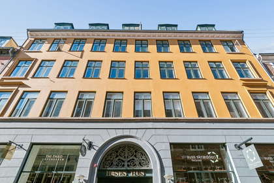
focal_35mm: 18
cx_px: 137
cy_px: 92
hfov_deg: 90.0
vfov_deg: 67.4
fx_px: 137
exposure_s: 1/320
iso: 200
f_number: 10
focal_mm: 12
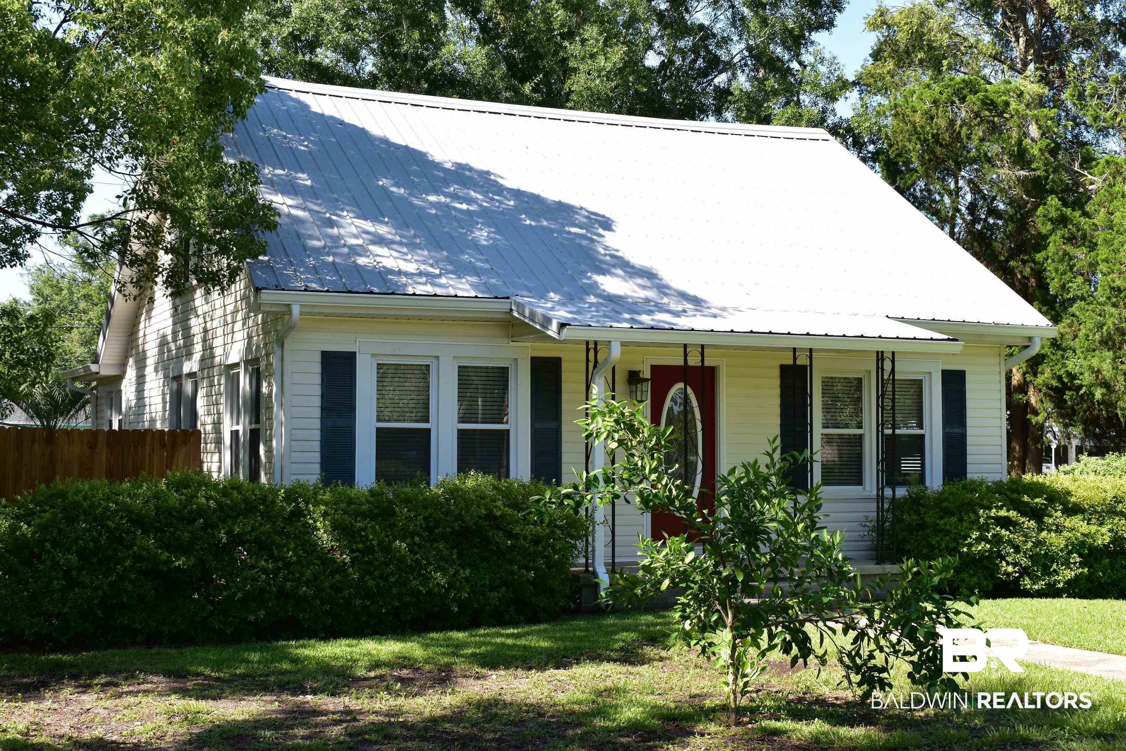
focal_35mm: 51
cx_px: 563
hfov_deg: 38.9
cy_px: 376
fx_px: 1595
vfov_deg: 26.5
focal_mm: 34
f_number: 10
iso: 400
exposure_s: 1/250
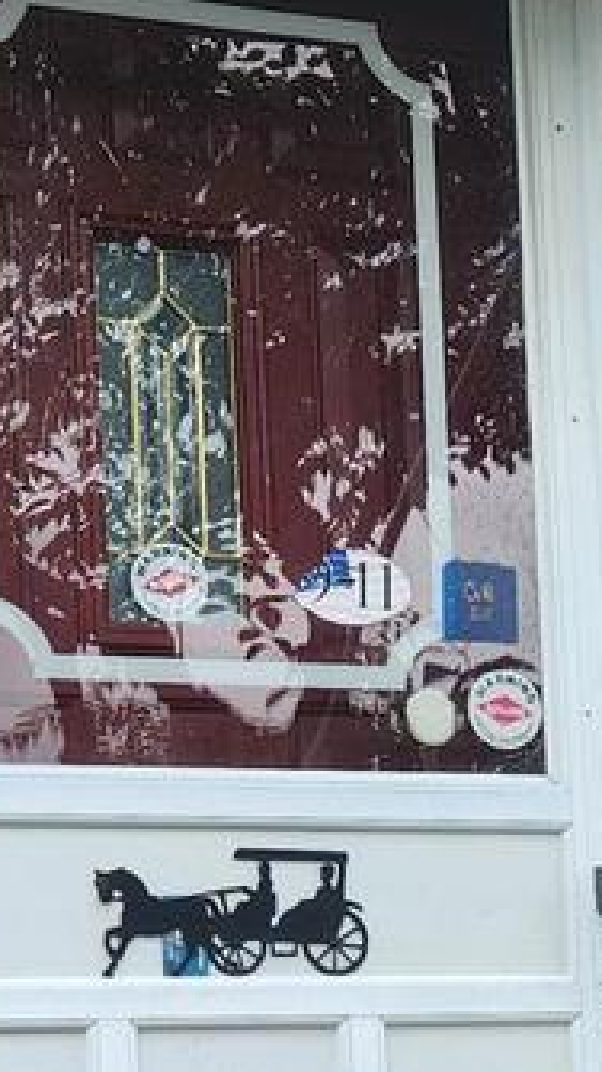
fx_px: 3269
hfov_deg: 10.4
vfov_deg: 18.3
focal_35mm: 115
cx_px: 676
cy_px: 1011
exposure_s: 1/211
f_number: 1.8
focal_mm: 5.4
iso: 20
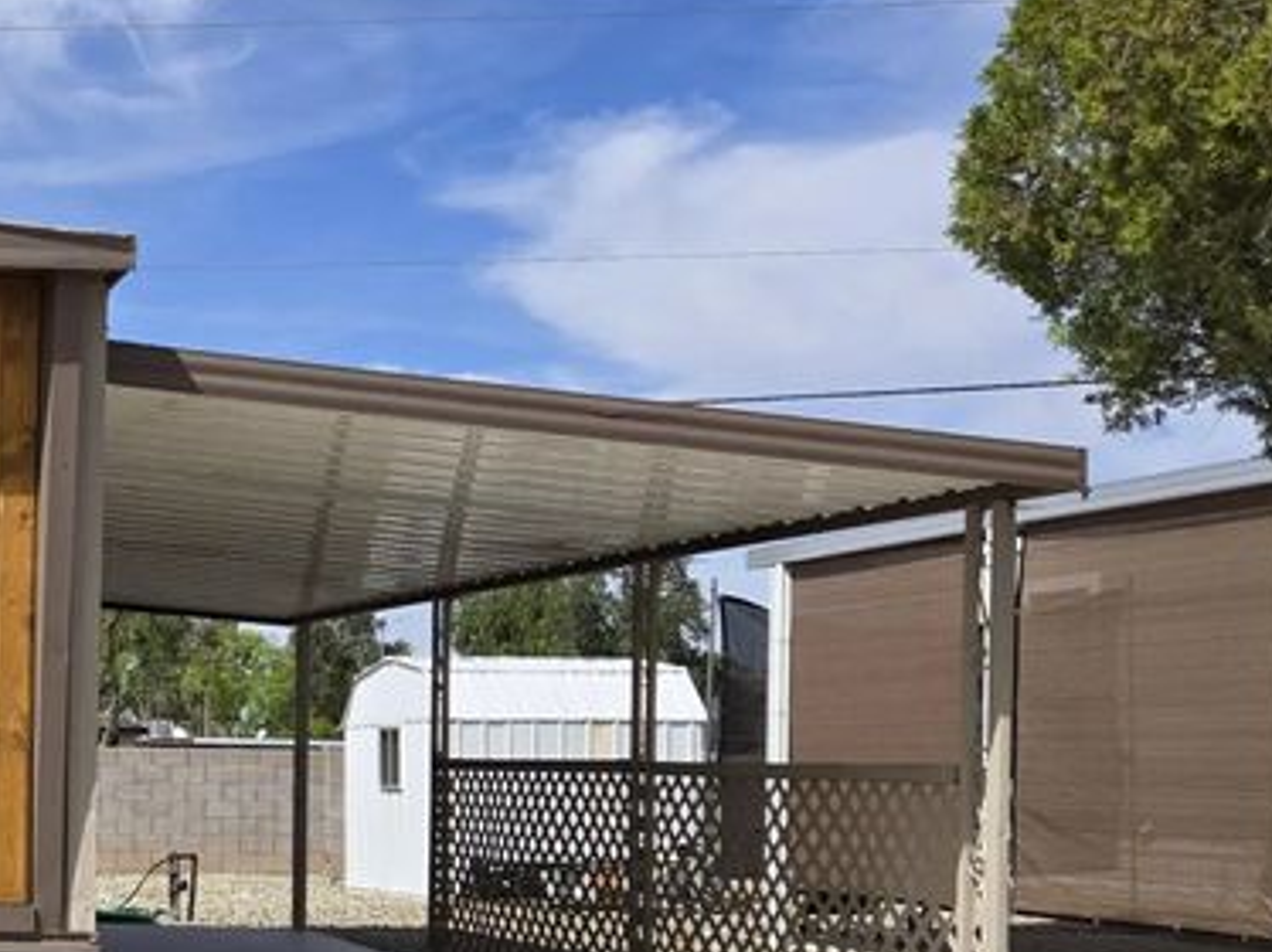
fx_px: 2314
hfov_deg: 26.9
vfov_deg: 22.9
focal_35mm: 63
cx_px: -286
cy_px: 779
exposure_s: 1/3034
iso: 25
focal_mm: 5.4
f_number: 1.8
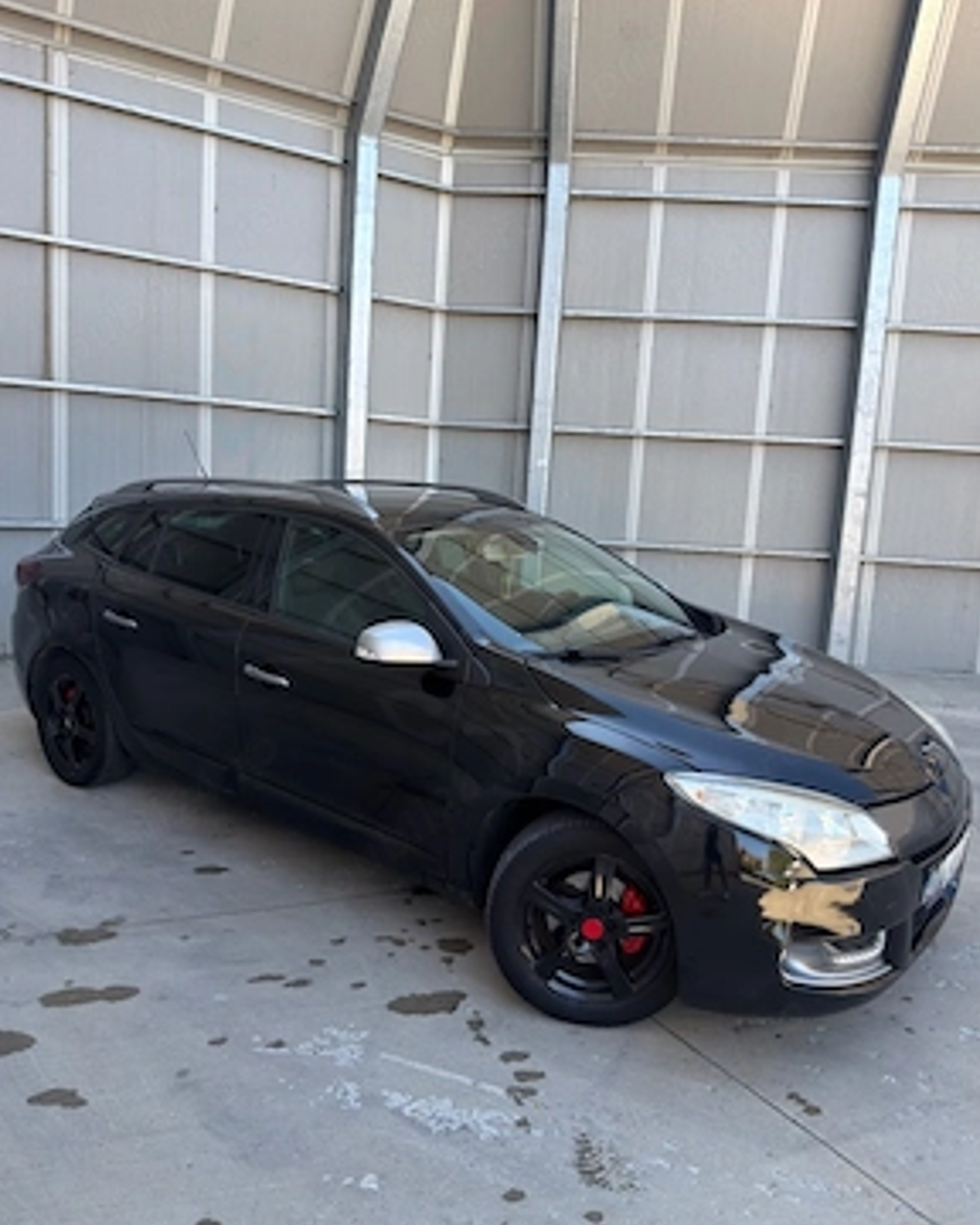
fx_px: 943
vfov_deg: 66.0
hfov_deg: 54.9
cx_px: 500
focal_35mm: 26
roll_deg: -3.6
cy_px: 592
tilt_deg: -6.8
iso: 80
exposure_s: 1/524
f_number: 1.78
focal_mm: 6.76
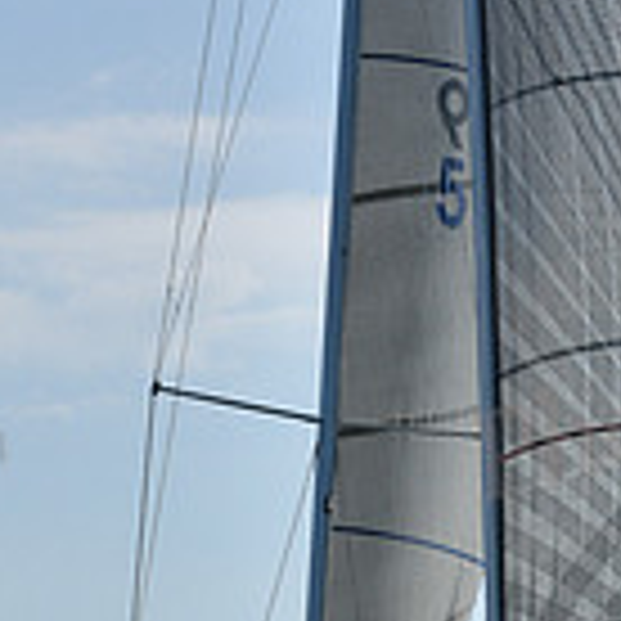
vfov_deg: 6.8
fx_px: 5094
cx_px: 241
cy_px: 1098
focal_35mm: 251
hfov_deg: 7.0
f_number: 13
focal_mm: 70
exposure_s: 1/1000
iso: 320
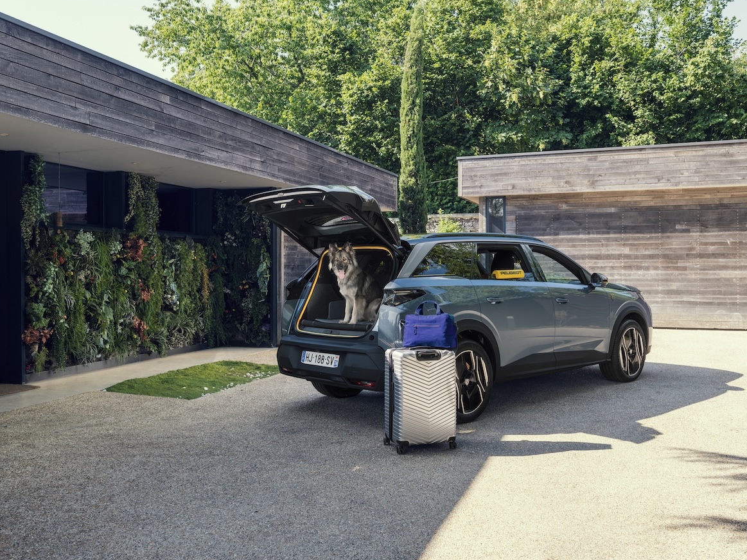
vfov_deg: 44.2
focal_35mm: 32
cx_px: 375
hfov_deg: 56.8
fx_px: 690
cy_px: 274
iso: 160
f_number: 8
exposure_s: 1/30
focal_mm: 38.9
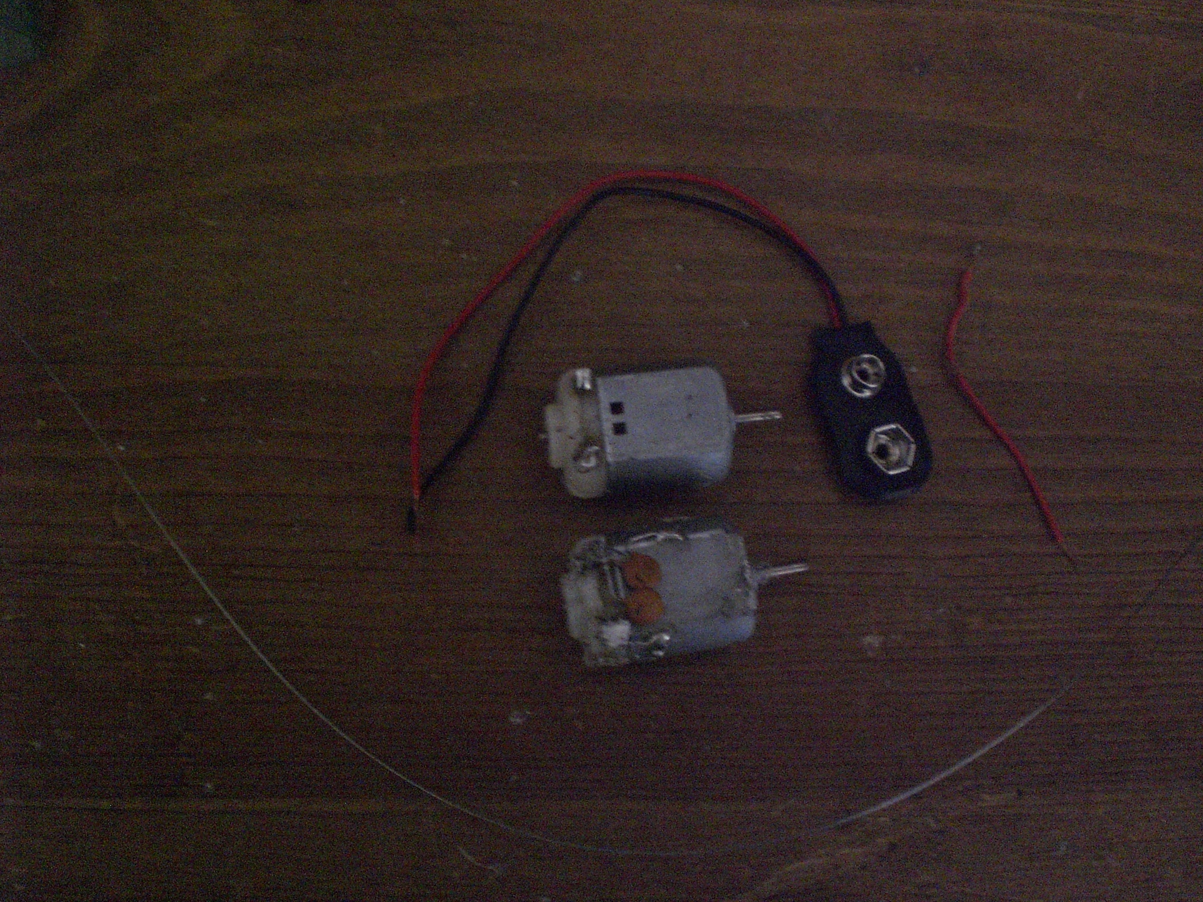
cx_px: 602
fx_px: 1321
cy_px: 451
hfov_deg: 49.0
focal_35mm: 38
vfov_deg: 37.7
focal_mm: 6.3
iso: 800
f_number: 3.1
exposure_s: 1/15
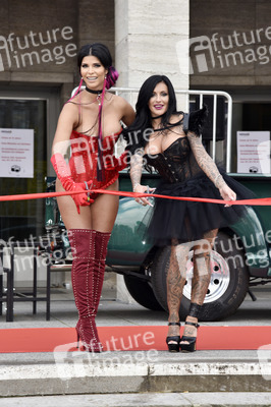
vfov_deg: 17.1
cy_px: 204
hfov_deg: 11.4
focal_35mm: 120
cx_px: 136
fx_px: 1357
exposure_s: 1/200
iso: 280
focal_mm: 120
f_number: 6.3
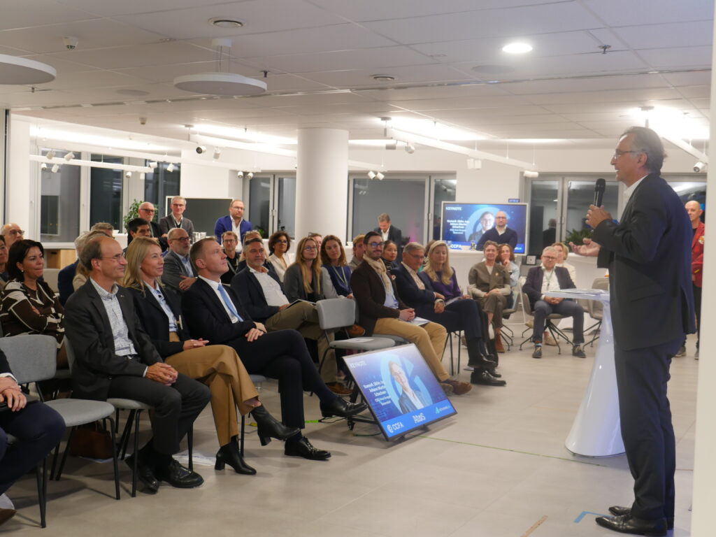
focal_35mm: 42
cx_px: 358
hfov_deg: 44.8
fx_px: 869
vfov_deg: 34.3
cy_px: 268
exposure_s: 1/60
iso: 640
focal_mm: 21
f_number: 2.8
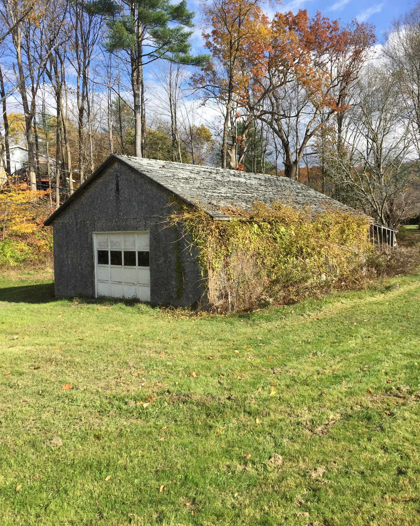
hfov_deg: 47.1
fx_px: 482
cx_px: 215
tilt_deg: +0.0
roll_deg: +1.8
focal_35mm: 31
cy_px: 245
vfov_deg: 57.1
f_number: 2.2
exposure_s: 1/1319
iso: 32
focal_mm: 4.15
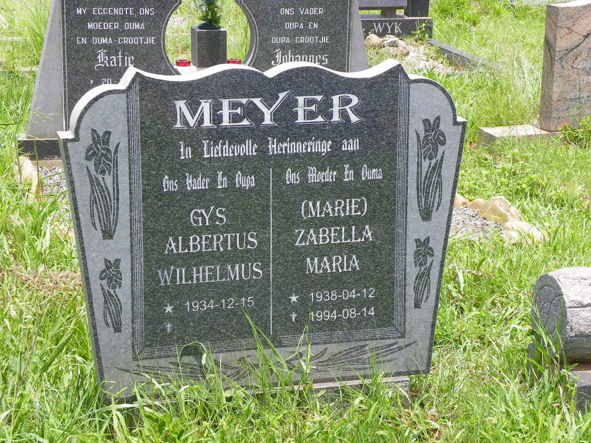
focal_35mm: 87
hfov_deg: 22.5
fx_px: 1485
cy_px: 222
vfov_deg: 17.0
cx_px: 296
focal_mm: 15.5
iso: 64
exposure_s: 1/200
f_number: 4.5
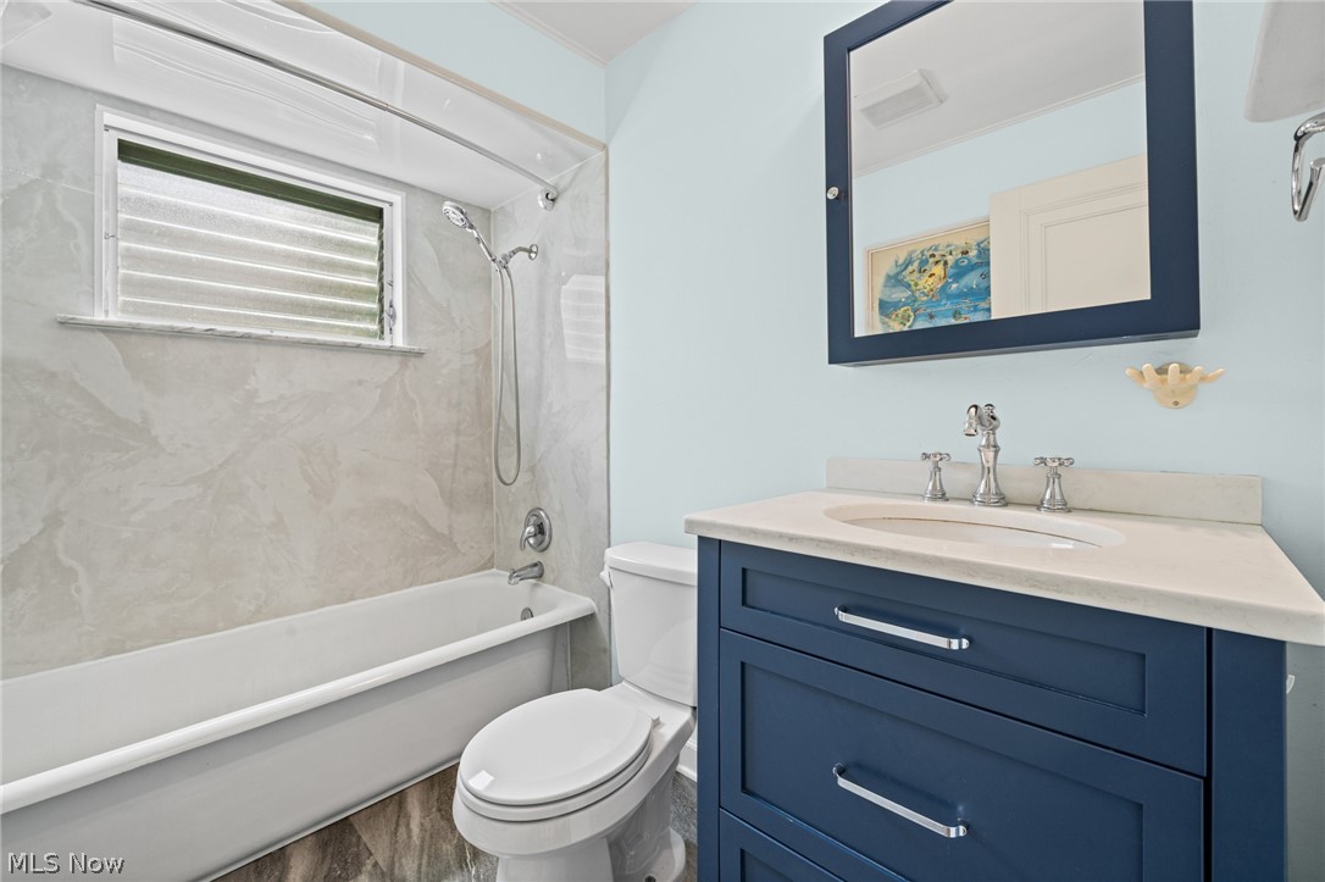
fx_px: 515
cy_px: 441
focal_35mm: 14
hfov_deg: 104.3
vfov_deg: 81.2
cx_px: 662
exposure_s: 1/4
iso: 250
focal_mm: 14
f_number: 9
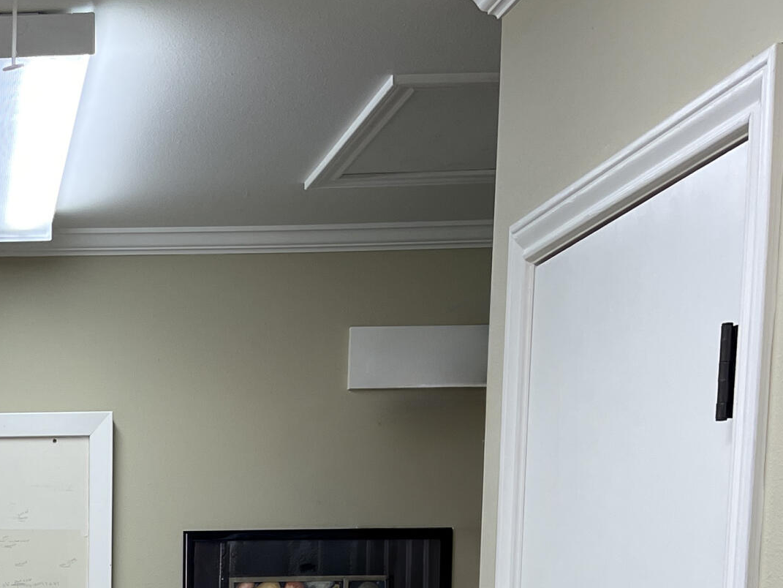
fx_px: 1584
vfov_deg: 19.1
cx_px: -77
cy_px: 814
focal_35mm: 70
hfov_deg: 25.7
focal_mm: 5.1
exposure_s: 1/120
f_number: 1.6
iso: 80
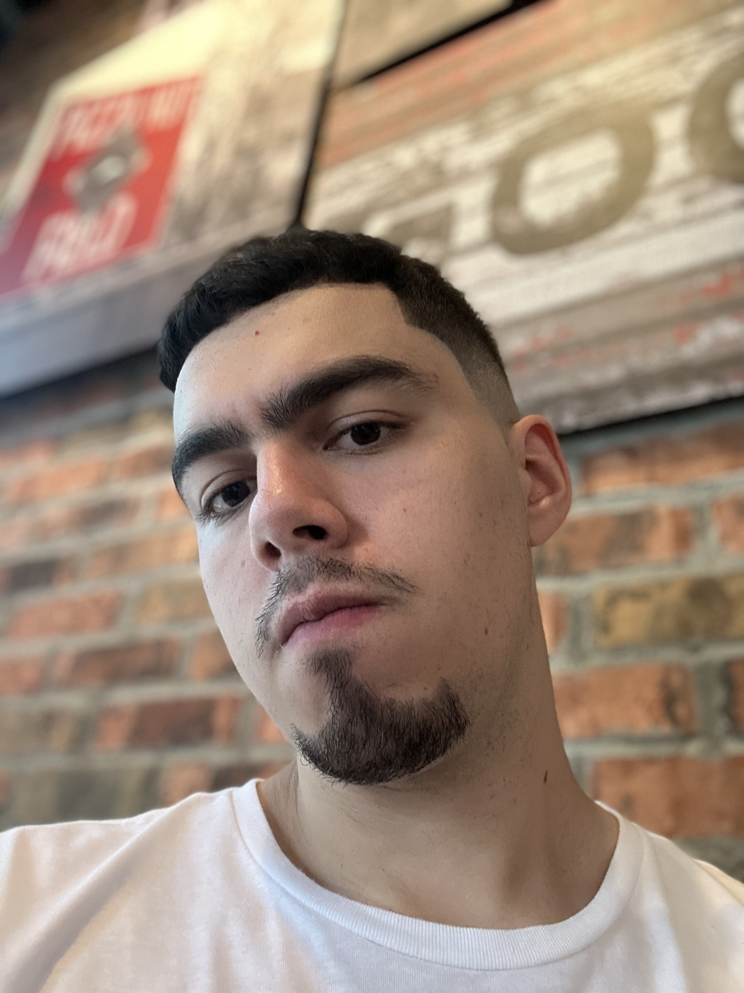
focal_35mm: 30
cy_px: 496
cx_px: 372
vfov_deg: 60.0
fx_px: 860
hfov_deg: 46.8
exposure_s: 1/60
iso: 250
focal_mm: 2.69
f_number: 1.9
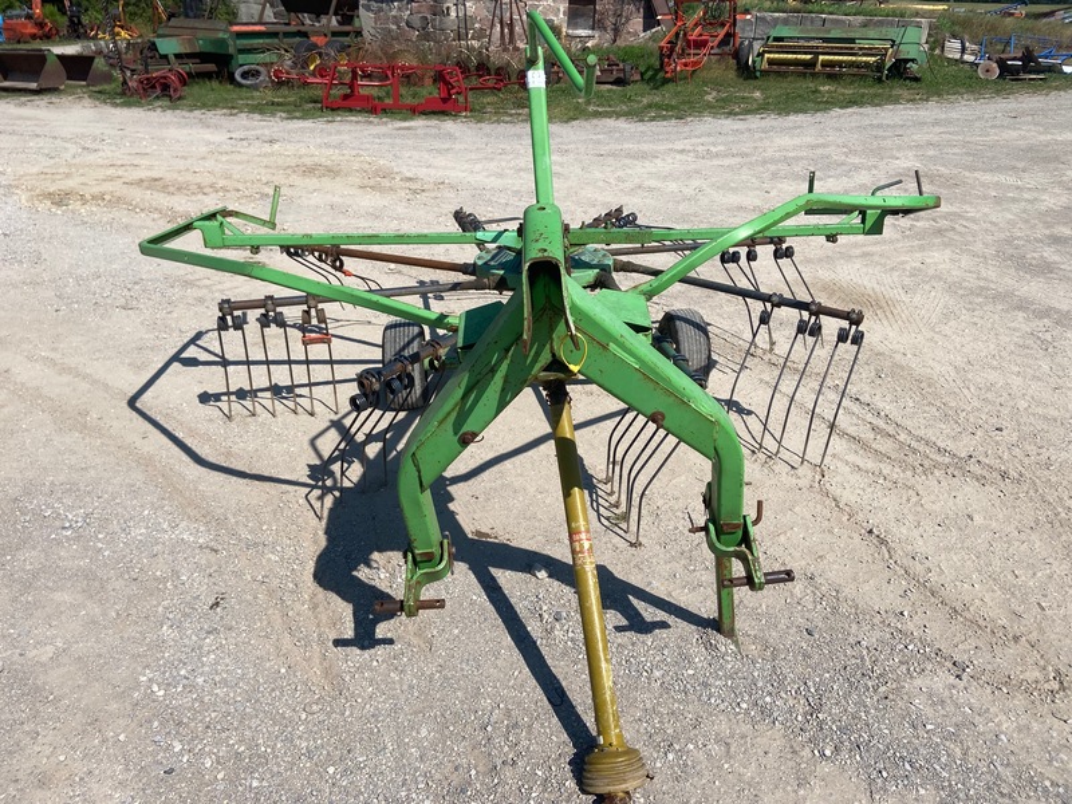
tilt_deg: -24.7
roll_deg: -0.9
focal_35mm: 26
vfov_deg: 53.1
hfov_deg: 67.3
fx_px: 805
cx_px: 536
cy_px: 402
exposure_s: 1/4444
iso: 32
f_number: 1.8
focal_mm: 4.25
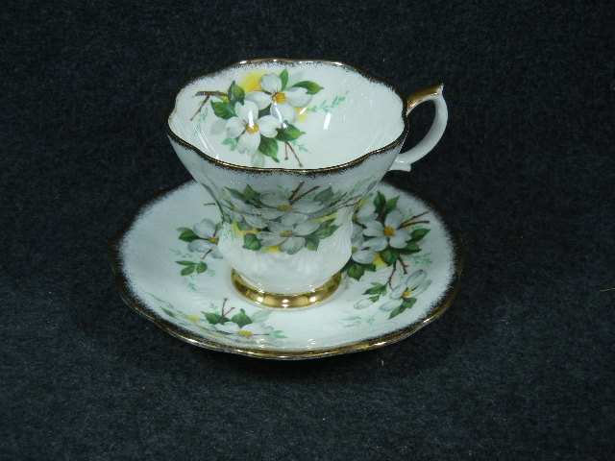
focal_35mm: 68
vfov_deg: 21.6
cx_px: 308
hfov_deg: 28.6
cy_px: 230
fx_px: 1208
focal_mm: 12.2
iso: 200
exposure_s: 1/37.8
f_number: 4.1
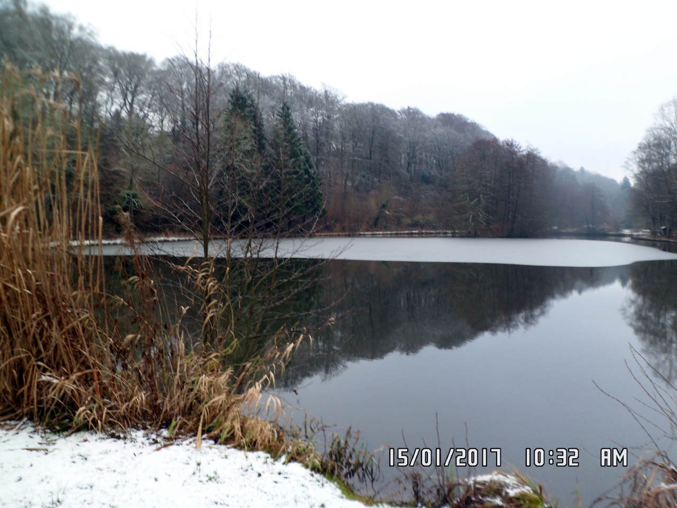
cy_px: 254
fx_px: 528
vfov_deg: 51.4
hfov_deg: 65.3
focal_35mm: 27
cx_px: 338
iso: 80
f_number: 3.3
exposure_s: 1/45
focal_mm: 4.9
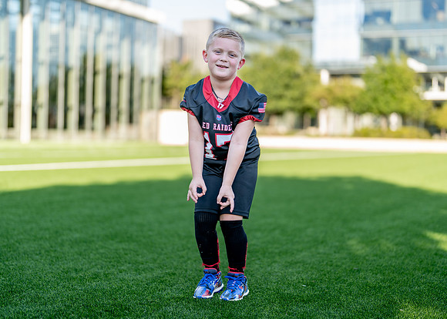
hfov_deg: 33.9
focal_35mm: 58
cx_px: 229
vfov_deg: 24.6
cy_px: 151
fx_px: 733
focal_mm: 50
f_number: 1.2
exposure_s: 1/1250
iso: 100
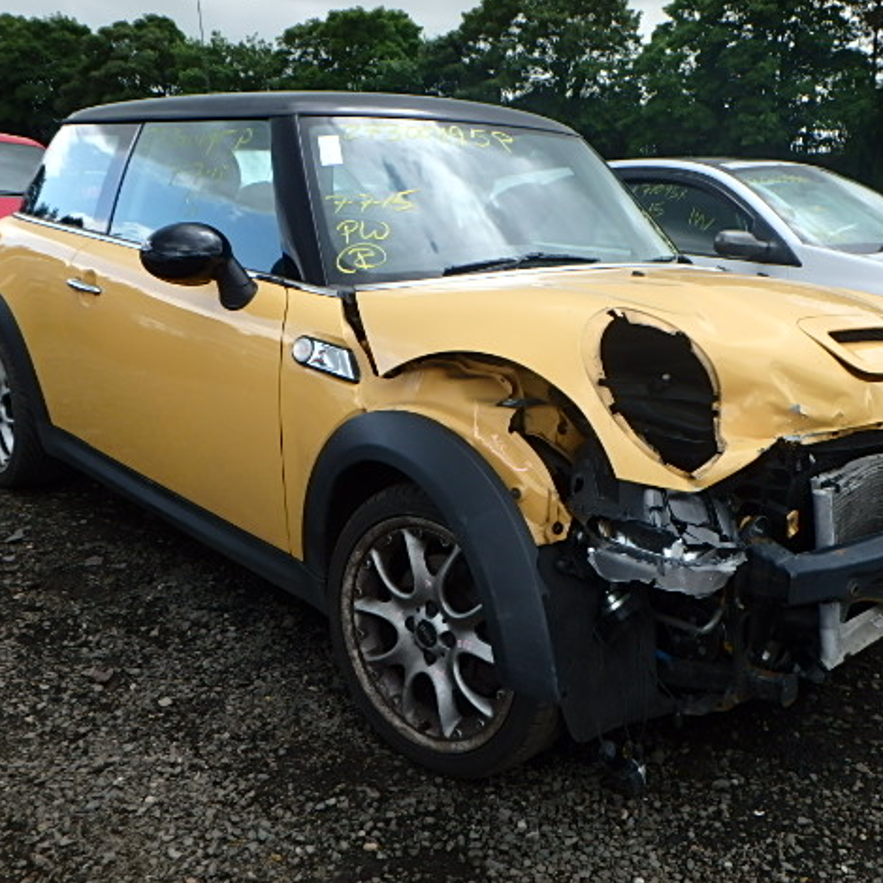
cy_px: 444
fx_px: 1010
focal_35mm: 35
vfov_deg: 47.2
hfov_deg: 47.0
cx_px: 514
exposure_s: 1/160
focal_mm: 5.2
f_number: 4.6
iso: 125
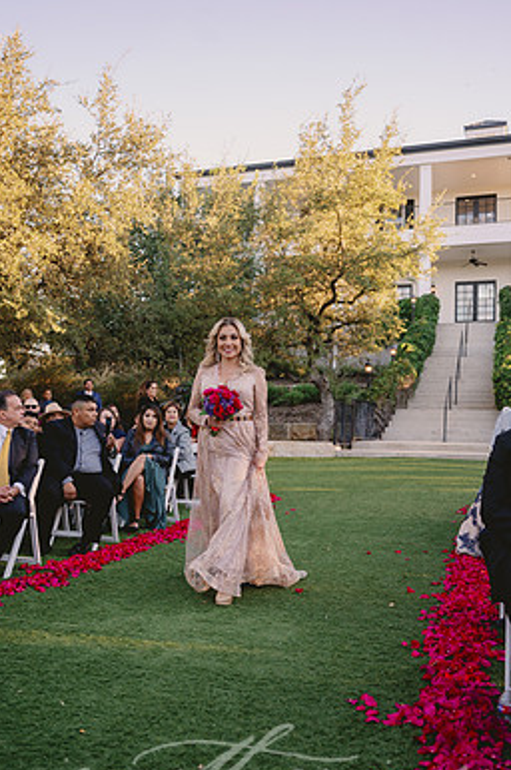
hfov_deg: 37.7
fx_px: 748
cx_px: 235
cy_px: 415
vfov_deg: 54.5
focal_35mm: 35
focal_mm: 30
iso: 320
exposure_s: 1/640
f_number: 2.8
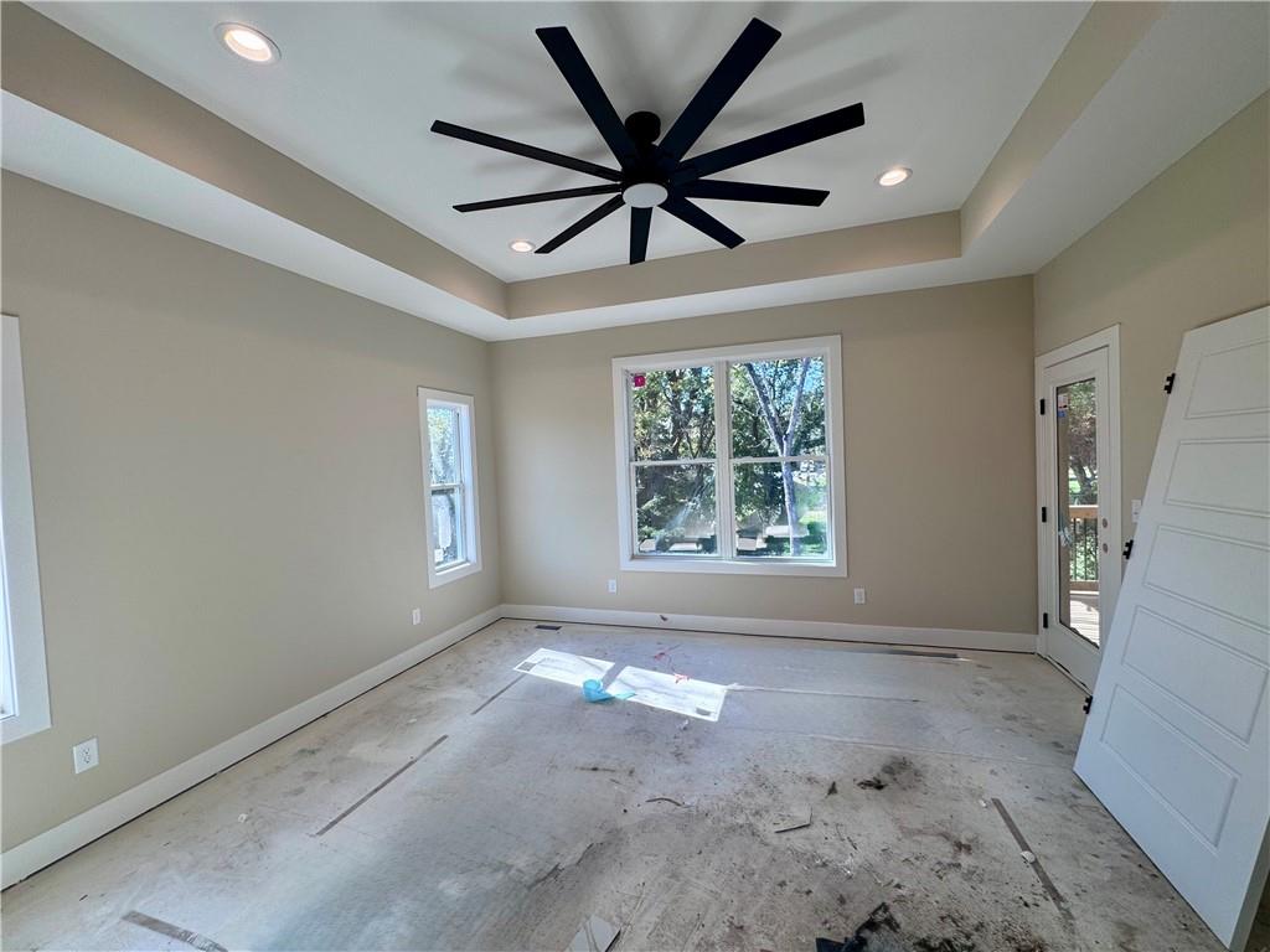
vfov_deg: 85.7
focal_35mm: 14
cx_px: 635
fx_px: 514
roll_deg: +2.2
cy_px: 476
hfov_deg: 102.1
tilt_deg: -2.6
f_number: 2.2
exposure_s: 1/181
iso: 40
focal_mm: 2.22
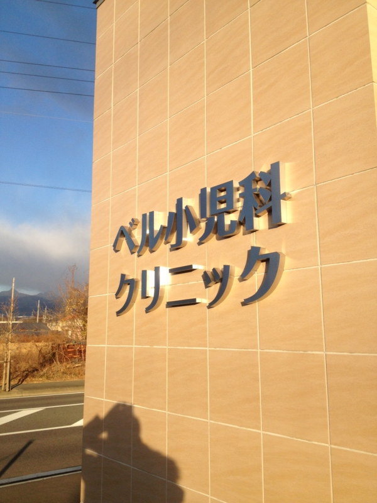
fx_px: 508
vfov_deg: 52.6
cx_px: 188
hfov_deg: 40.7
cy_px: 252
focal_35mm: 35
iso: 50
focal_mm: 4.28
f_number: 2.4
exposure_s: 1/1062
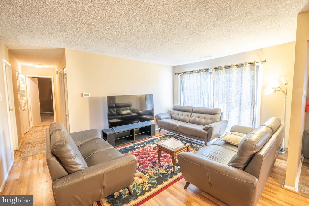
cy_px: 103
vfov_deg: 77.3
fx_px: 129
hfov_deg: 100.4
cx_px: 154
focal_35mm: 15
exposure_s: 1/10
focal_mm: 10
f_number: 8
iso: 160
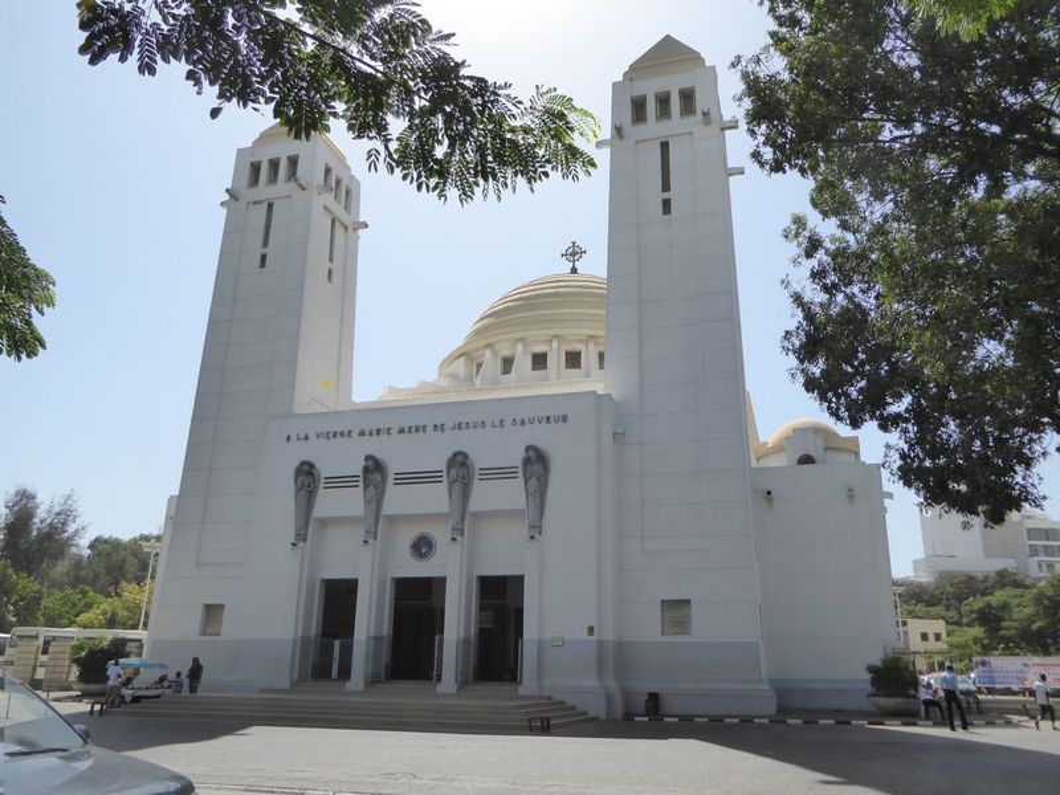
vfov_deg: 48.2
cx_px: 530
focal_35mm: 29
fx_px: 888
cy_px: 398
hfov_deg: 61.7
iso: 160
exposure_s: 1/1300
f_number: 3.5
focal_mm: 5
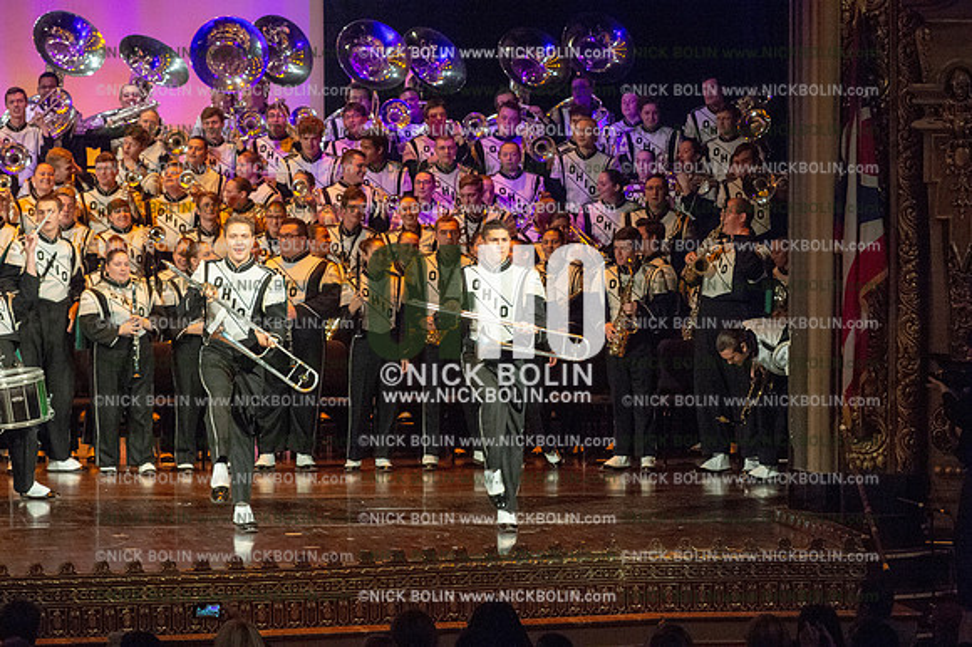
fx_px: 4992
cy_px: 324
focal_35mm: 185
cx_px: 486
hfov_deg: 11.1
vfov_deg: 7.4
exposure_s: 1/320
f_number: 5.6
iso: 8000
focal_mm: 185
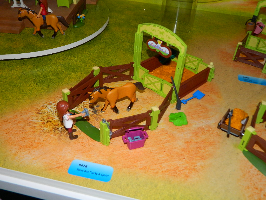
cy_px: 100
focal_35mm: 35
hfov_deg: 52.6
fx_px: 269
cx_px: 133
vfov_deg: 40.7
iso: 200
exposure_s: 1/30
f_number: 9.4
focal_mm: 6.2
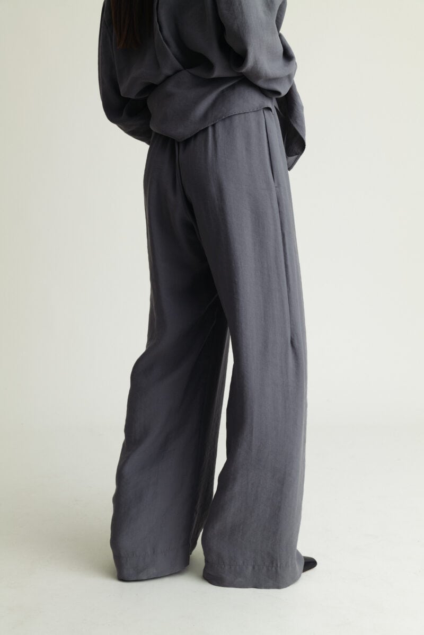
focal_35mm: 46
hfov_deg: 29.3
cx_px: 212
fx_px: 812
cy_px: 318
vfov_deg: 42.7
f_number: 8
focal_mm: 46
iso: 200
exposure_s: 1/250
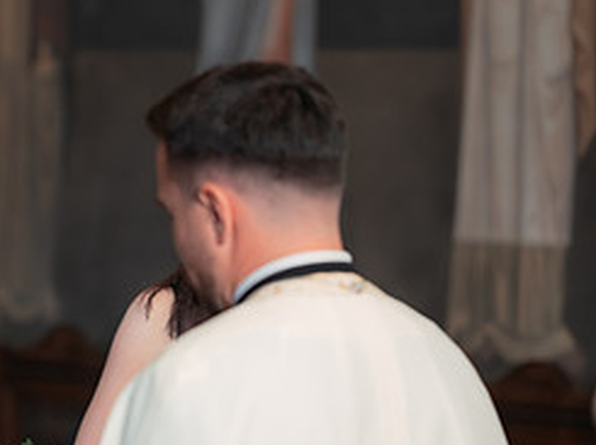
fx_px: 3542
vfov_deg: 7.2
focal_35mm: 206
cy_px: 388
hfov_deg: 9.5
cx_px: -103
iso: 1600
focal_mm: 85
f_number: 2.2
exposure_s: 1/200
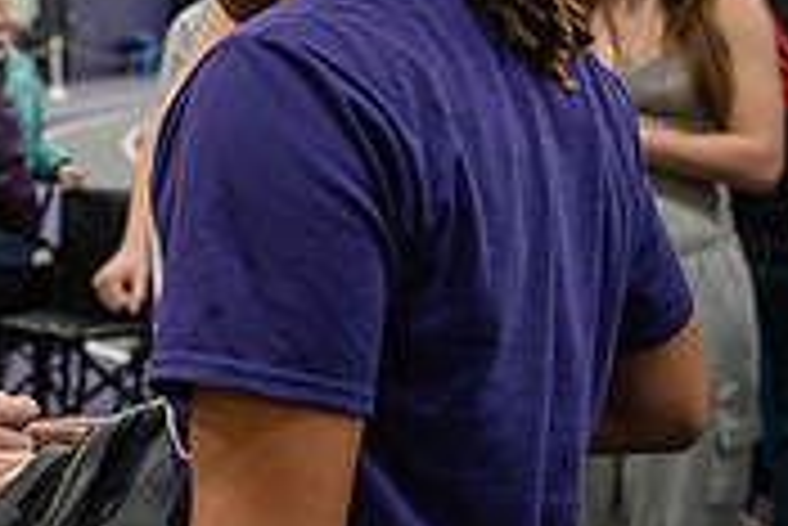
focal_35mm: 93
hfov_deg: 20.5
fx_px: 2037
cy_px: 187
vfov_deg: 14.7
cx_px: -153
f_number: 3.2
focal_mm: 28
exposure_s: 1/320
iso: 4000
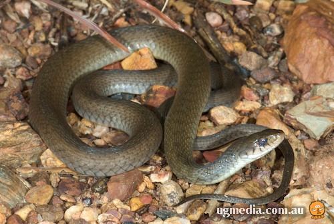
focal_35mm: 158
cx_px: 167
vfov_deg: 8.7
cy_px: 112
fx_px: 1463
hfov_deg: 13.0
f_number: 22
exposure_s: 1/125
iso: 100
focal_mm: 105
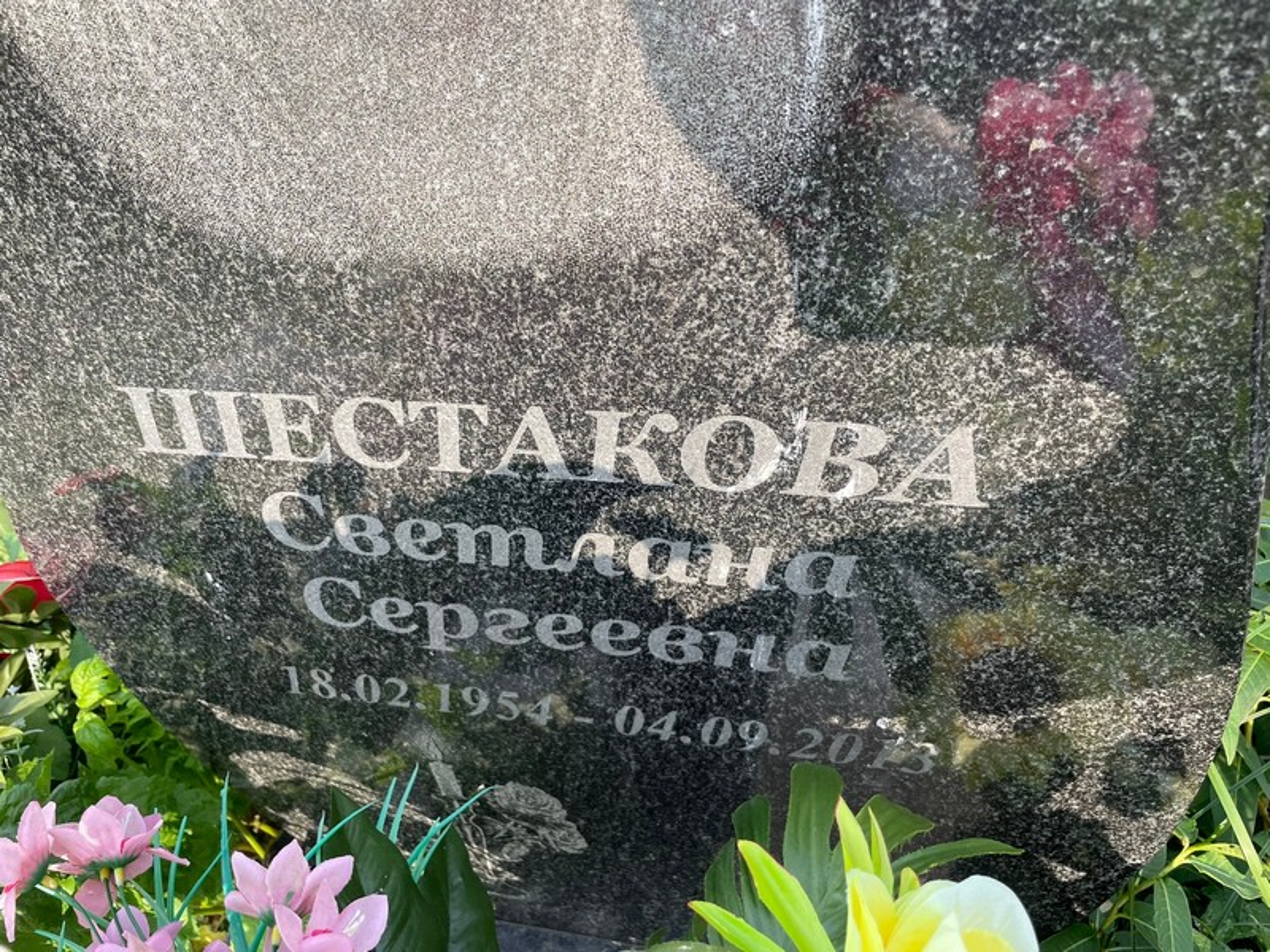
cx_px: 635
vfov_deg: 53.1
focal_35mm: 26
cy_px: 476
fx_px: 954
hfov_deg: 67.3
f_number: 1.6
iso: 32
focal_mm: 4.2
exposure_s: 1/609
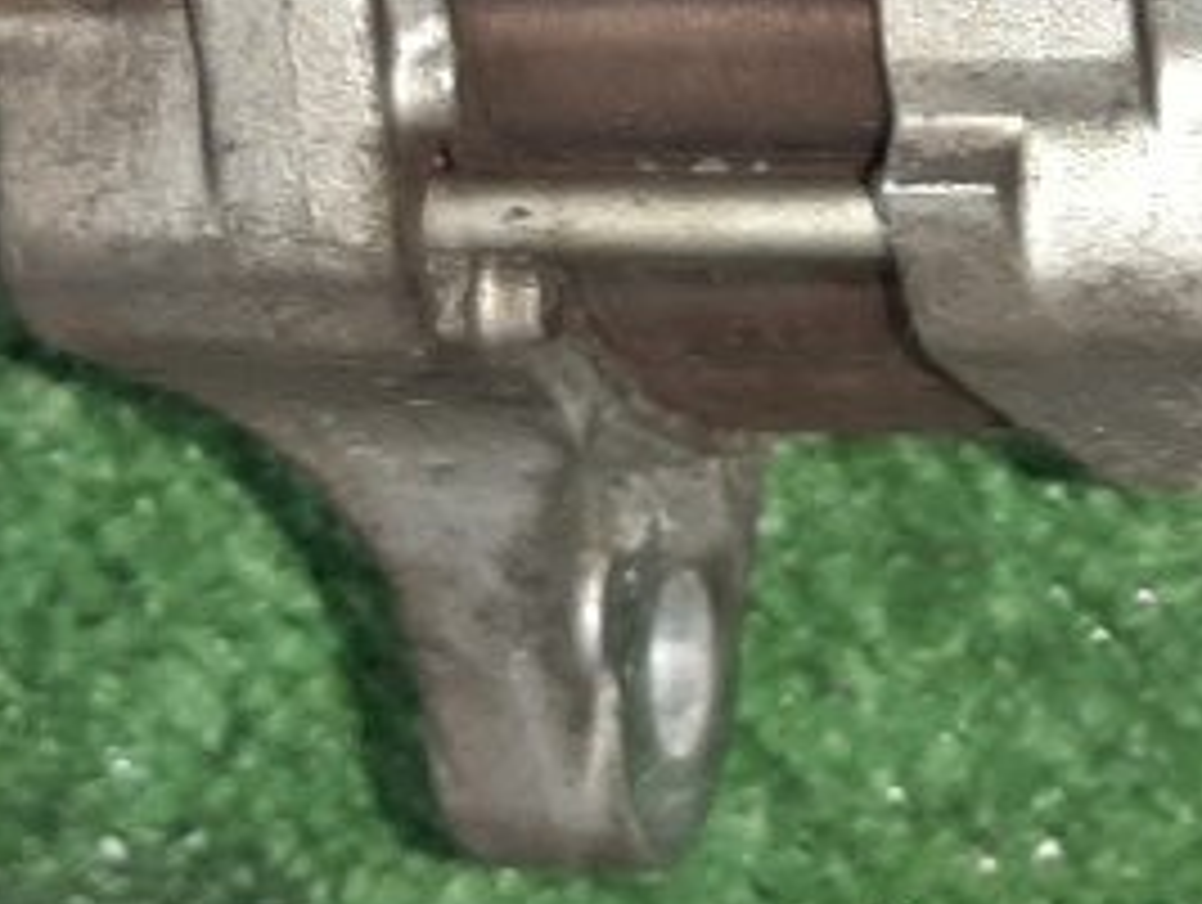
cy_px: -634
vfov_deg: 10.1
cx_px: 1139
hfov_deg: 13.9
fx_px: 4868
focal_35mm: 140
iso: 189
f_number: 1.7
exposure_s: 1/33
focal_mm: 3.93
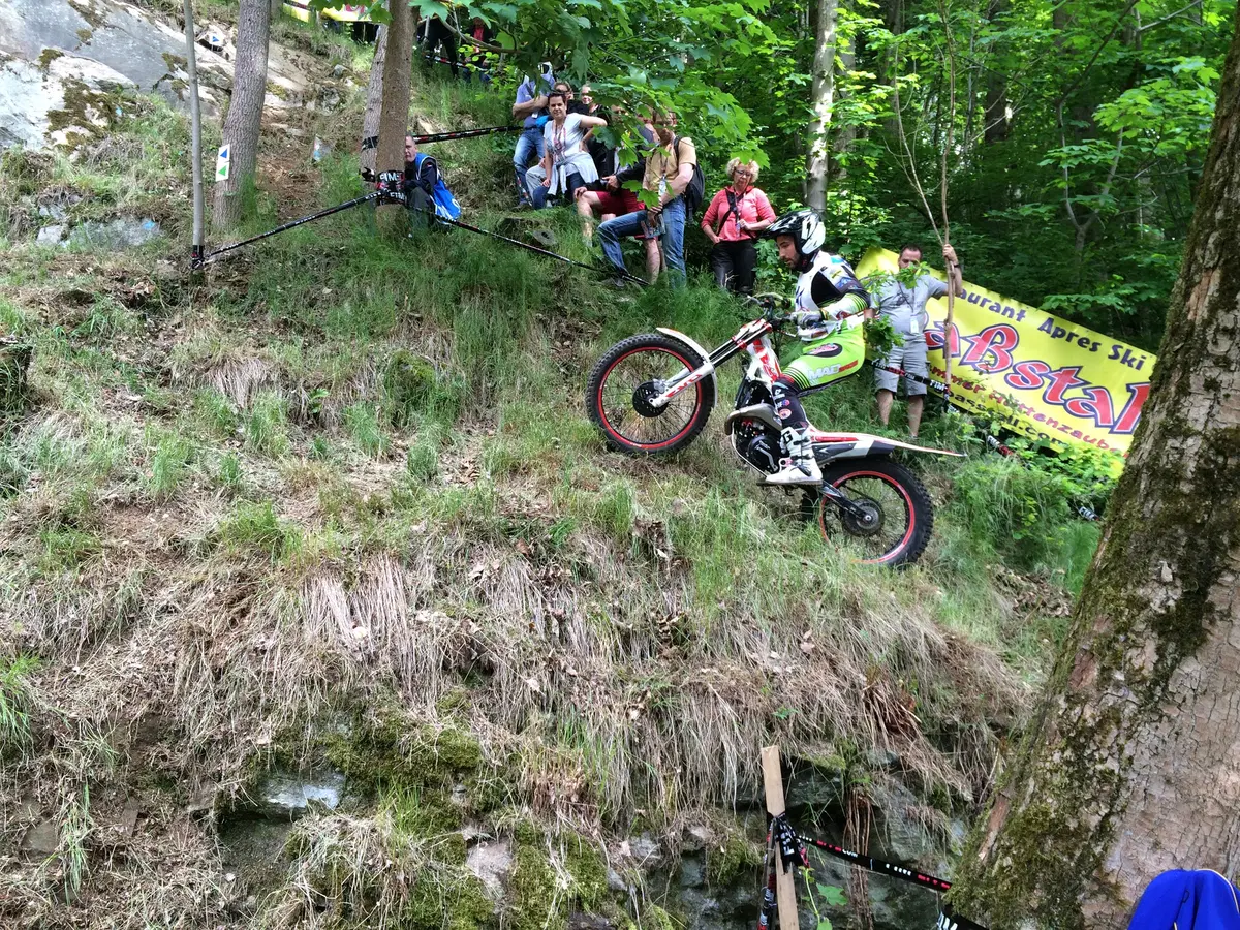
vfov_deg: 48.2
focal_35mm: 29
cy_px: 465
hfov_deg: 61.7
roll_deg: +1.7
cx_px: 620
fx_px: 1039
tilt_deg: +12.4
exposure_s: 1/100
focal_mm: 4.15
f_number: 2.2
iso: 32
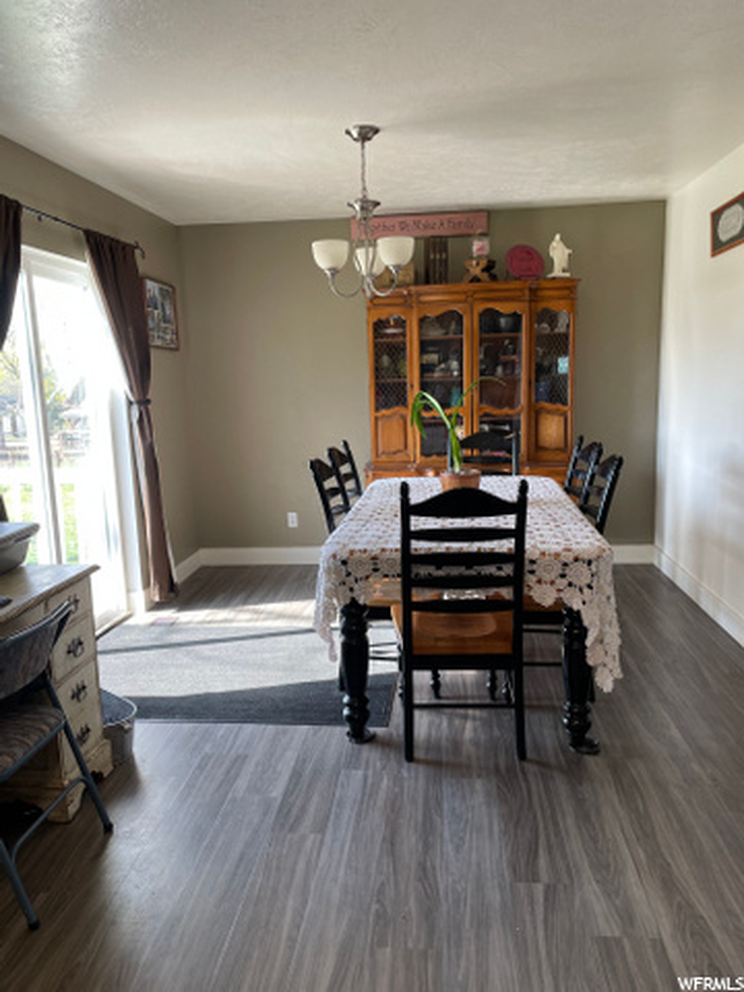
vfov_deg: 67.3
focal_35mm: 26
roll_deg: +1.8
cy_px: 496
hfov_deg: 53.1
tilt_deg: -8.7
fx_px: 745
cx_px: 372
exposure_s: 1/120
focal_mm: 4.2
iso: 50
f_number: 1.6
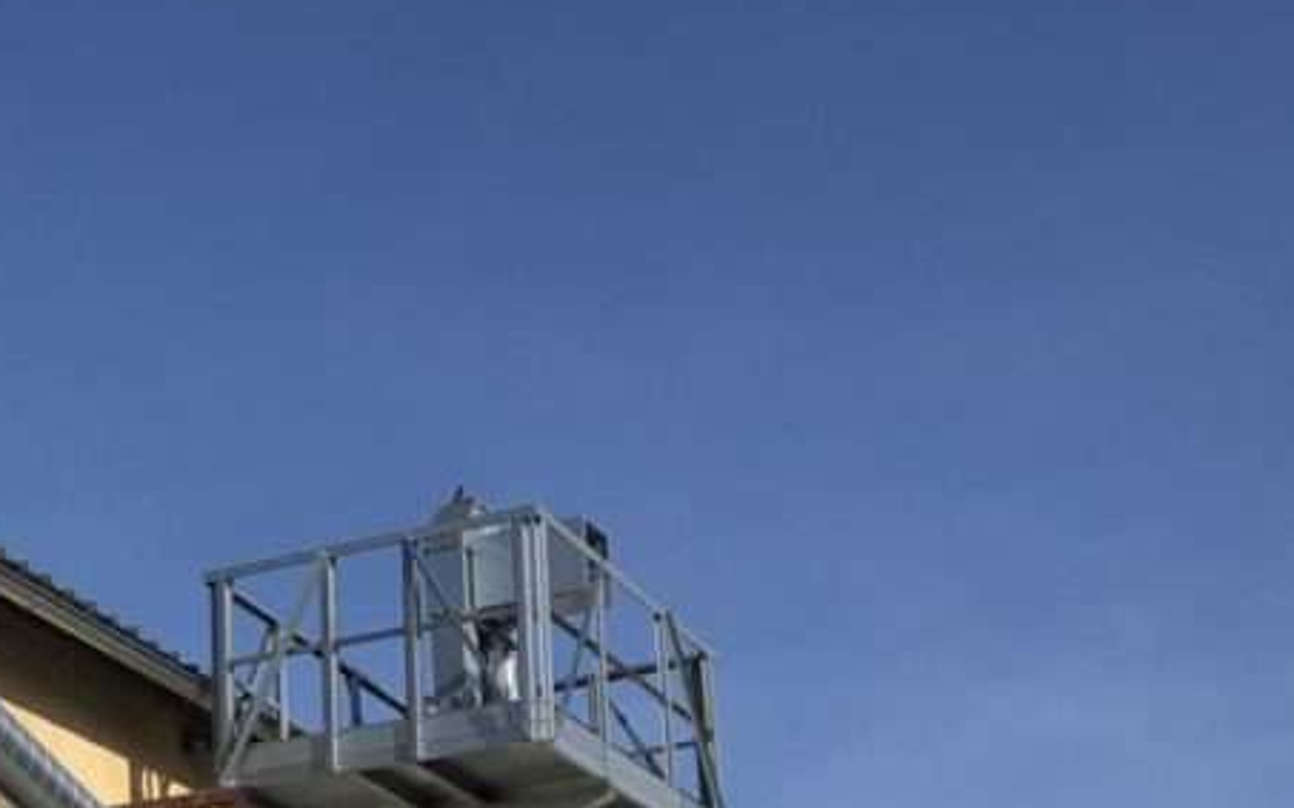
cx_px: -571
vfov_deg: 13.6
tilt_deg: +13.1
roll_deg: -0.8
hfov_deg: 19.7
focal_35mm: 93
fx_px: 3279
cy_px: 1029
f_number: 1.8
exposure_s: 1/4000
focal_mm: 4
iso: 20
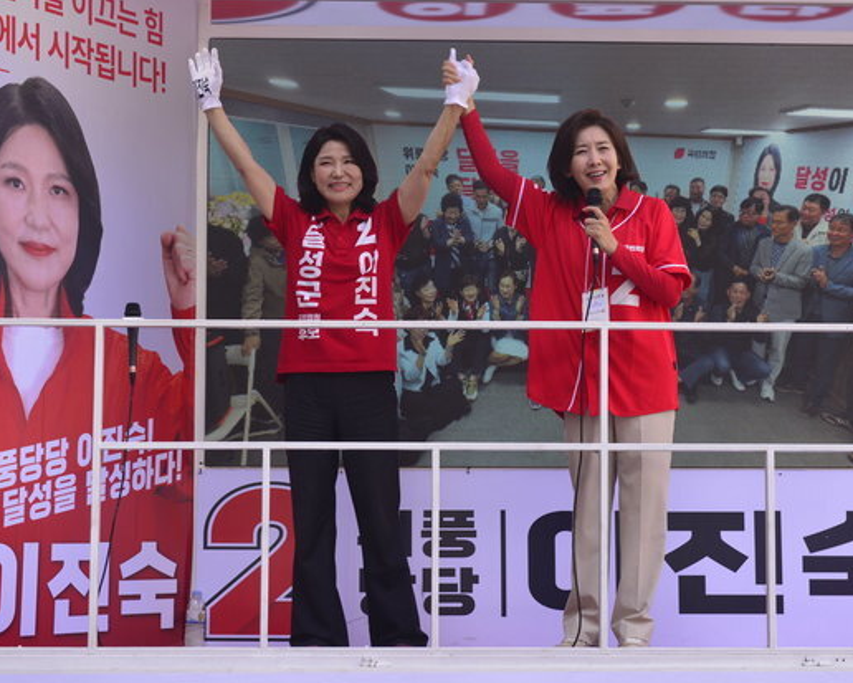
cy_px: 343
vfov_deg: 19.2
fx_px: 2020
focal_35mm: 80
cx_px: 453
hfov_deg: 23.8
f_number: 6.3
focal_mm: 70
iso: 200
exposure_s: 1/160
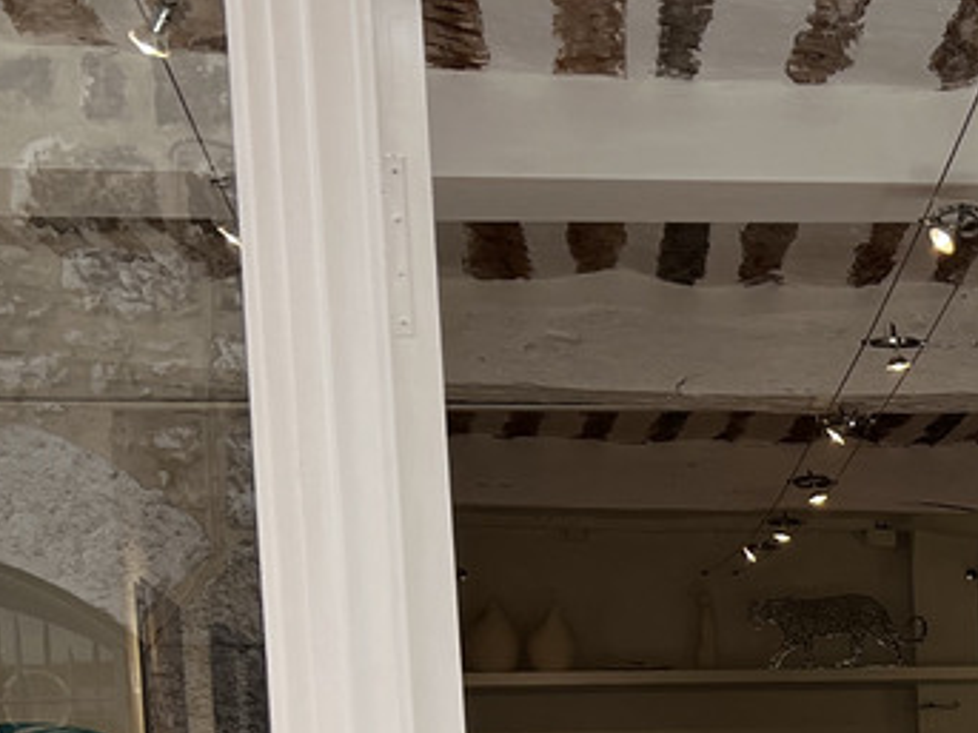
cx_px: 1121
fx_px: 2570
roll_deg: +2.3
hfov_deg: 20.4
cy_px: 1024
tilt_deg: -4.1
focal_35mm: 91
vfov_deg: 15.3
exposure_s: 1/228
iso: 40
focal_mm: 5.7
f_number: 1.5
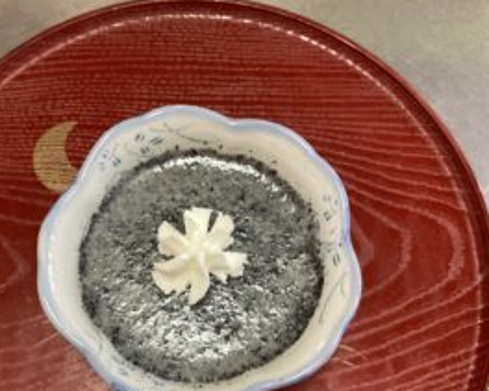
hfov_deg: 42.8
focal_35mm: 43
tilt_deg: -75.9
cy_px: 247
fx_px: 622
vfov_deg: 34.7
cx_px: 203
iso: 250
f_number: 2.4
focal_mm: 3.3
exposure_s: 1/40
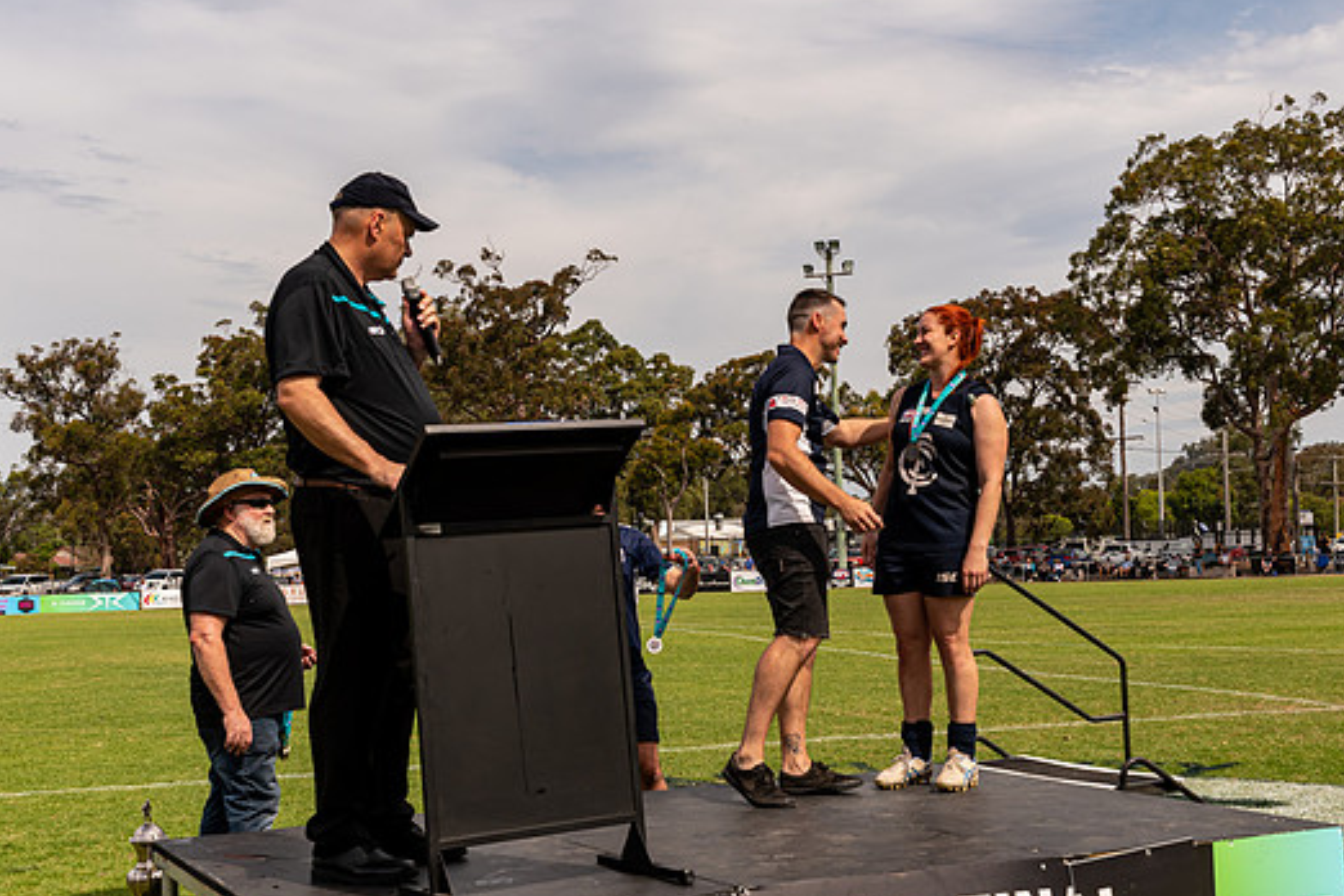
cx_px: 703
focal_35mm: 50
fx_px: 1867
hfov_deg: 39.6
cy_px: 465
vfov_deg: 27.0
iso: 200
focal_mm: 30
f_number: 8
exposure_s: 1/640
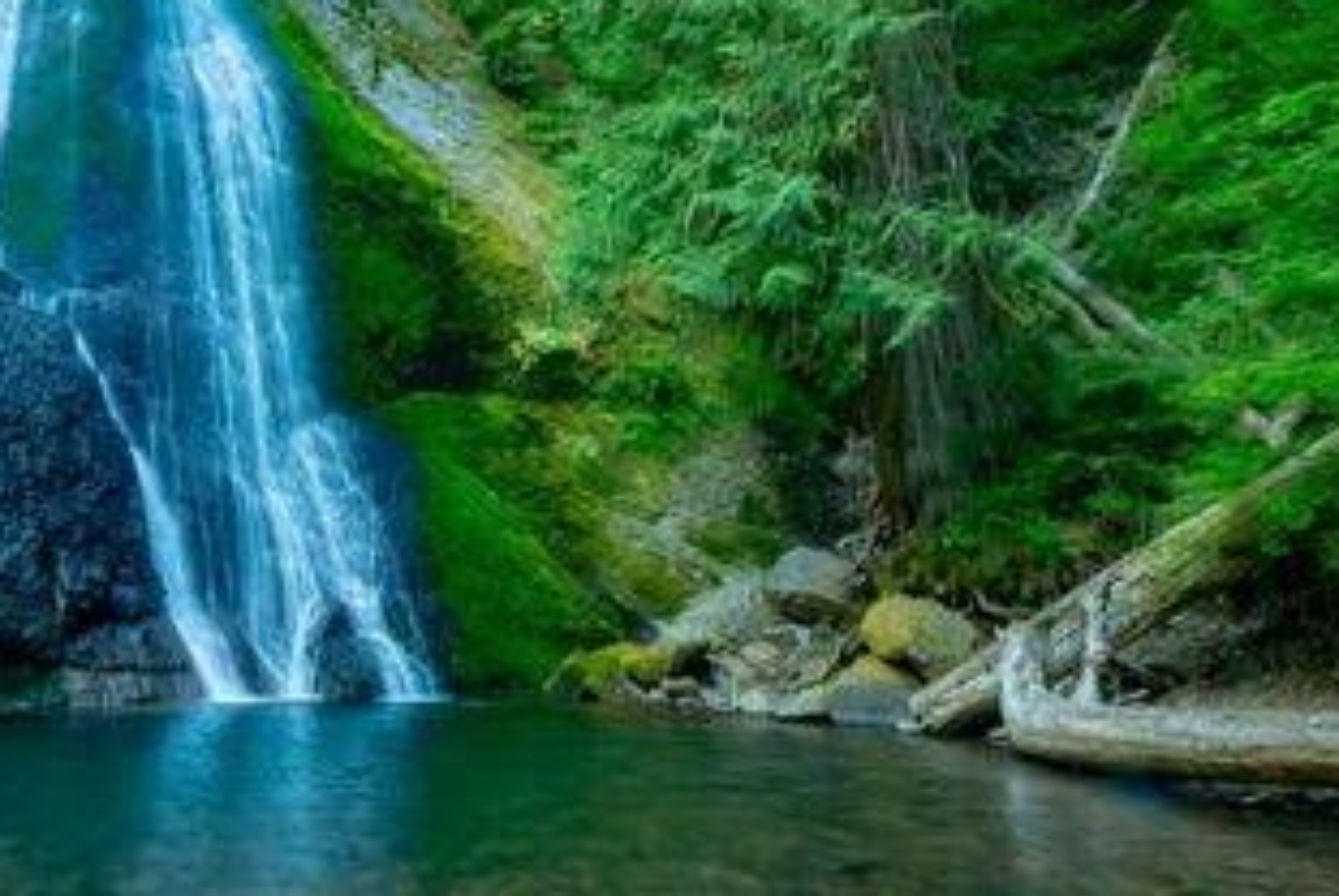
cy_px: 267
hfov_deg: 47.1
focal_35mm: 39
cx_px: 287
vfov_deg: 33.8
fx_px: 1452
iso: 6400
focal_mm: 12
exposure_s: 1
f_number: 18
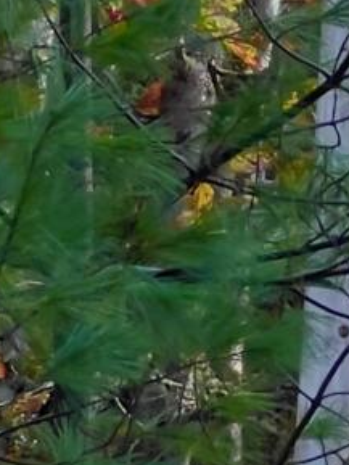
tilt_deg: +6.7
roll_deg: -0.4
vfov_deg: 3.7
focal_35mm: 533
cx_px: 801
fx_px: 7160
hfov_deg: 2.8
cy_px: 1170
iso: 32
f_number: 2.8
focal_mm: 9
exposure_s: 1/157
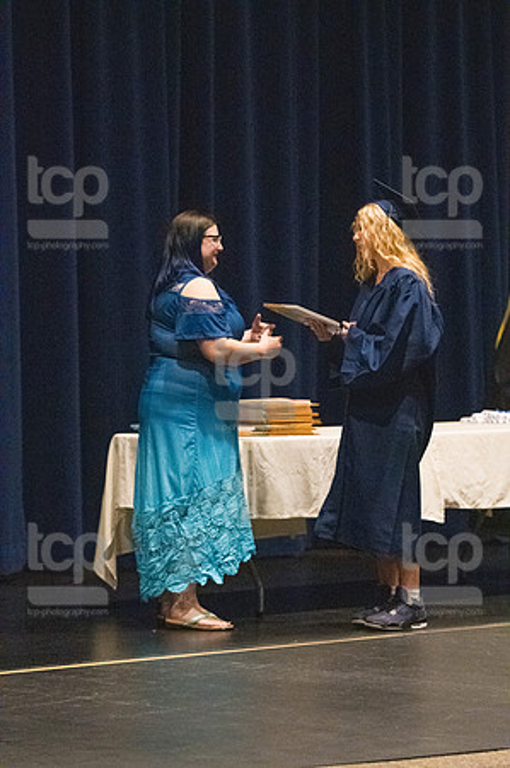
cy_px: 384
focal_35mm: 174
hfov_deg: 7.9
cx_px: 255
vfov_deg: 11.8
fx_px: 3706
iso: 10000
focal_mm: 116
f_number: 3.2
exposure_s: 1/400
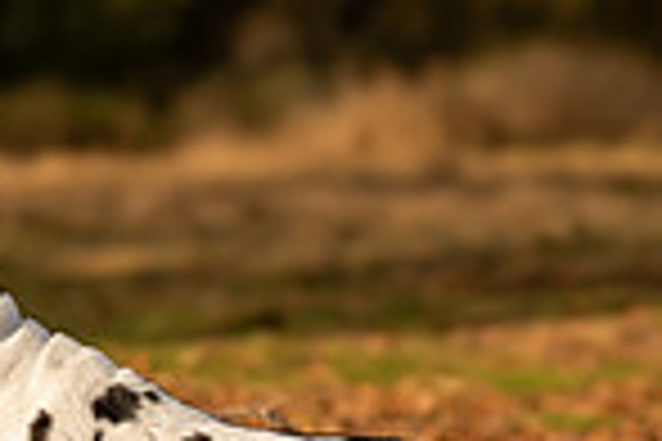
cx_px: -462
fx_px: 6785
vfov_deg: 3.7
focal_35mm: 369
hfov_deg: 5.5
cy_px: 194
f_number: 3.5
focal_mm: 84
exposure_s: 1/3200
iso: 200
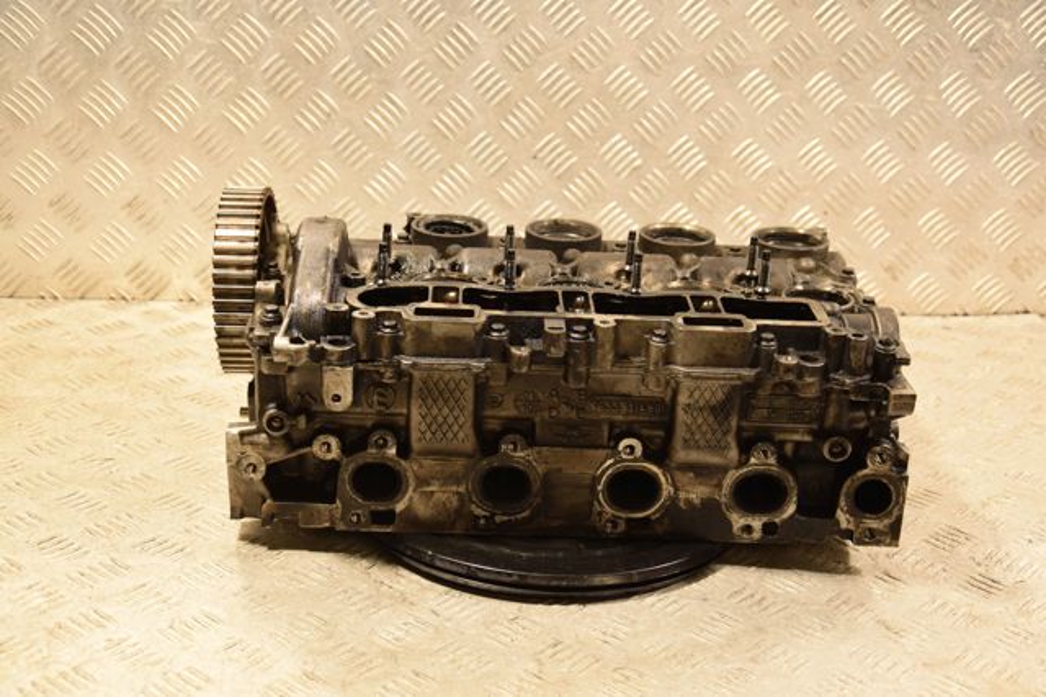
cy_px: 348
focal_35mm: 57
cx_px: 523
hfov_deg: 35.1
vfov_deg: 23.8
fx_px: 1655
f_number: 5
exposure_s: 1/100
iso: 800
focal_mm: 38
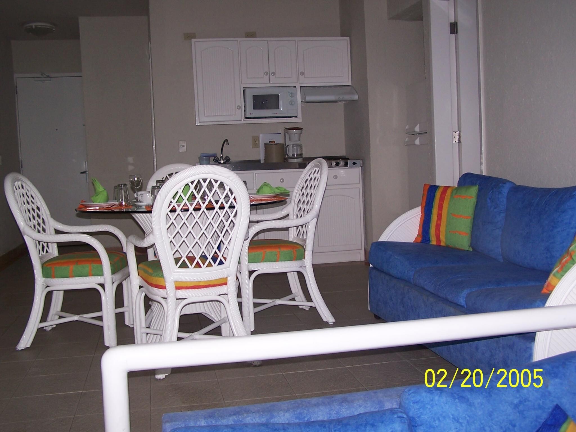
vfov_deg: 36.0
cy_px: 216
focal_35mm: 40
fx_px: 666
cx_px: 288
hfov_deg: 46.8
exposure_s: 1/60
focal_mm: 6.7
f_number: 2.8
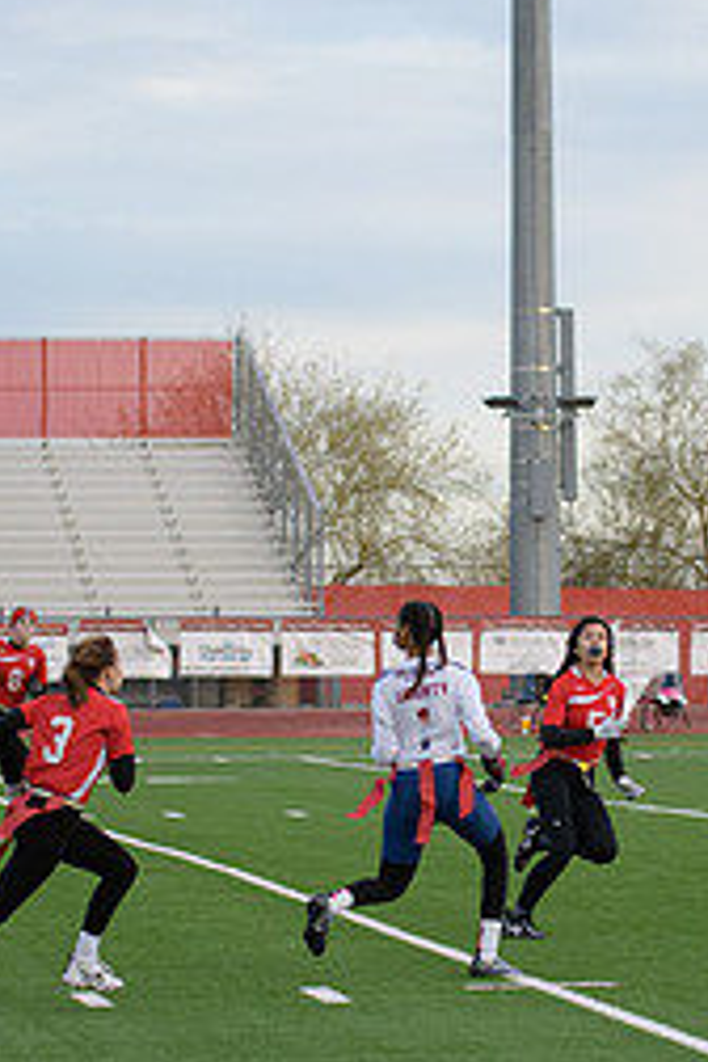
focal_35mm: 161
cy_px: 681
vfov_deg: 12.7
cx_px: 497
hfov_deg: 8.5
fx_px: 4749
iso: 1250
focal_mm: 70
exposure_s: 1/3200
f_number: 2.8
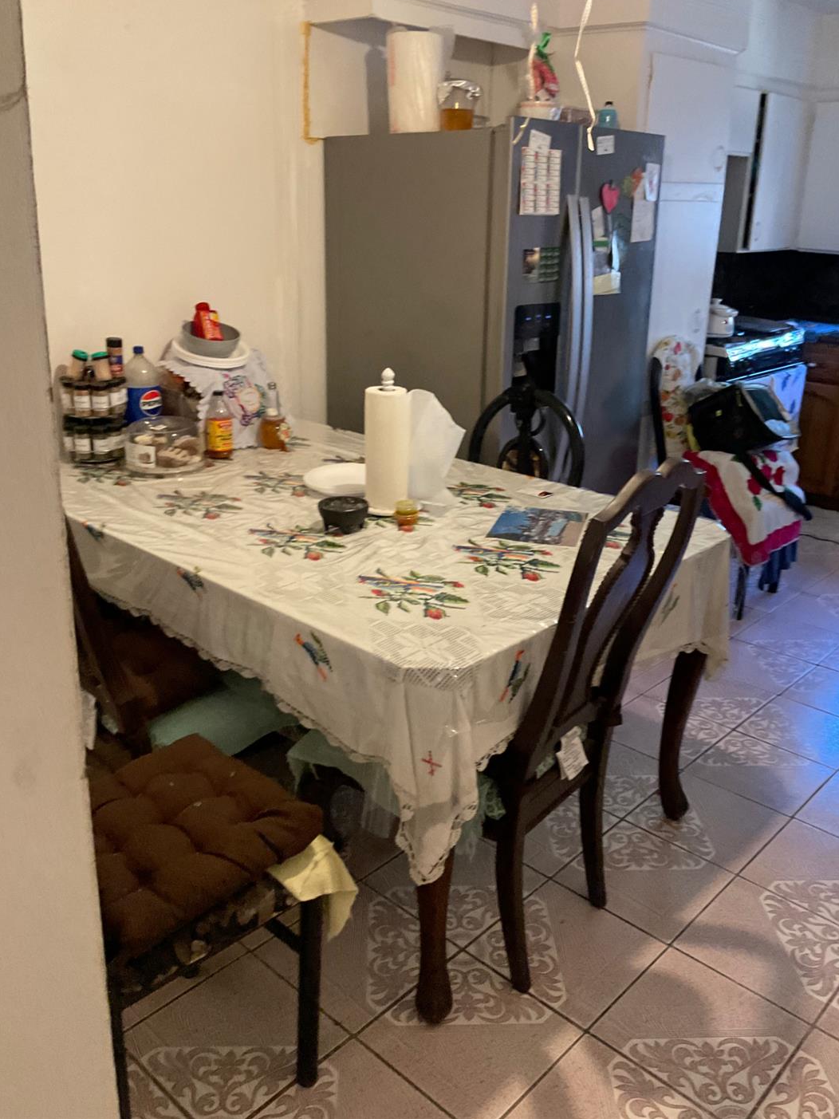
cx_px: 434
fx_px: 1002
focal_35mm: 31
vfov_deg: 58.3
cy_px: 522
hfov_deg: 45.4
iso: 250
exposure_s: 1/60
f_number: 1.8
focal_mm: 3
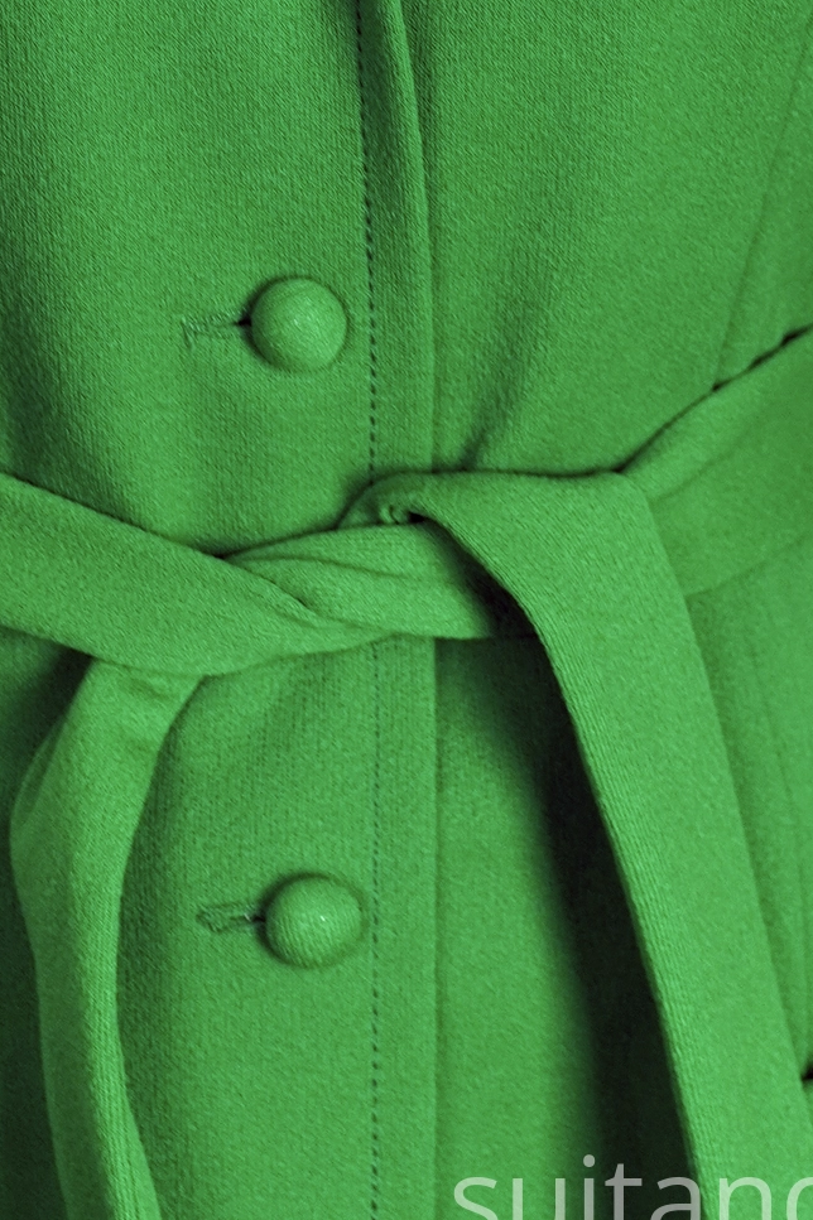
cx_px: 295
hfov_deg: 9.6
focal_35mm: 143
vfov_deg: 13.7
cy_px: -445
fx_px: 4847
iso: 400
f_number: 4
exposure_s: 1/125
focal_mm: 32
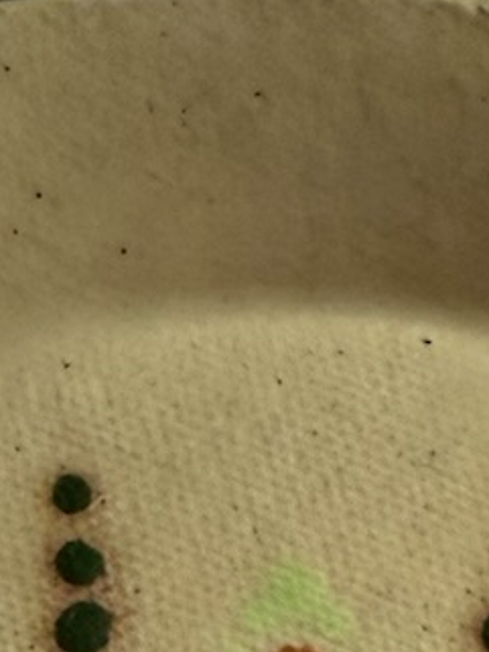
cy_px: 1217
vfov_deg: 11.8
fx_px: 2880
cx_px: 319
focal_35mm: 153
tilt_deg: -69.9
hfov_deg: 9.7
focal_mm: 2.22
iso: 320
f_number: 2.2
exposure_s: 1/60
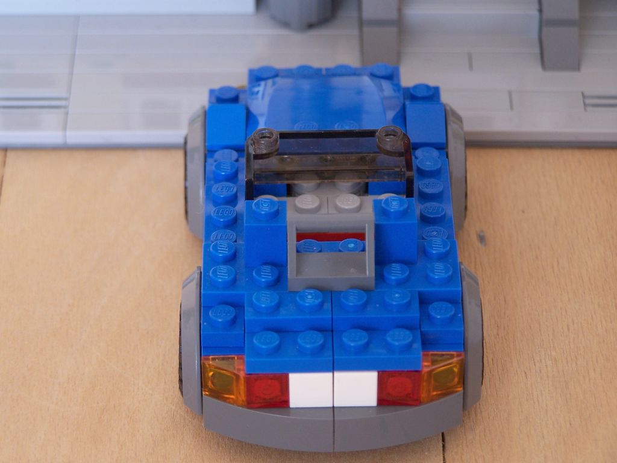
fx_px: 3012
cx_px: 308
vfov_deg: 8.8
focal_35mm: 169
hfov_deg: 11.7
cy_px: 232
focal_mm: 28
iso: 80
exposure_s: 1/4
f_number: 3.2
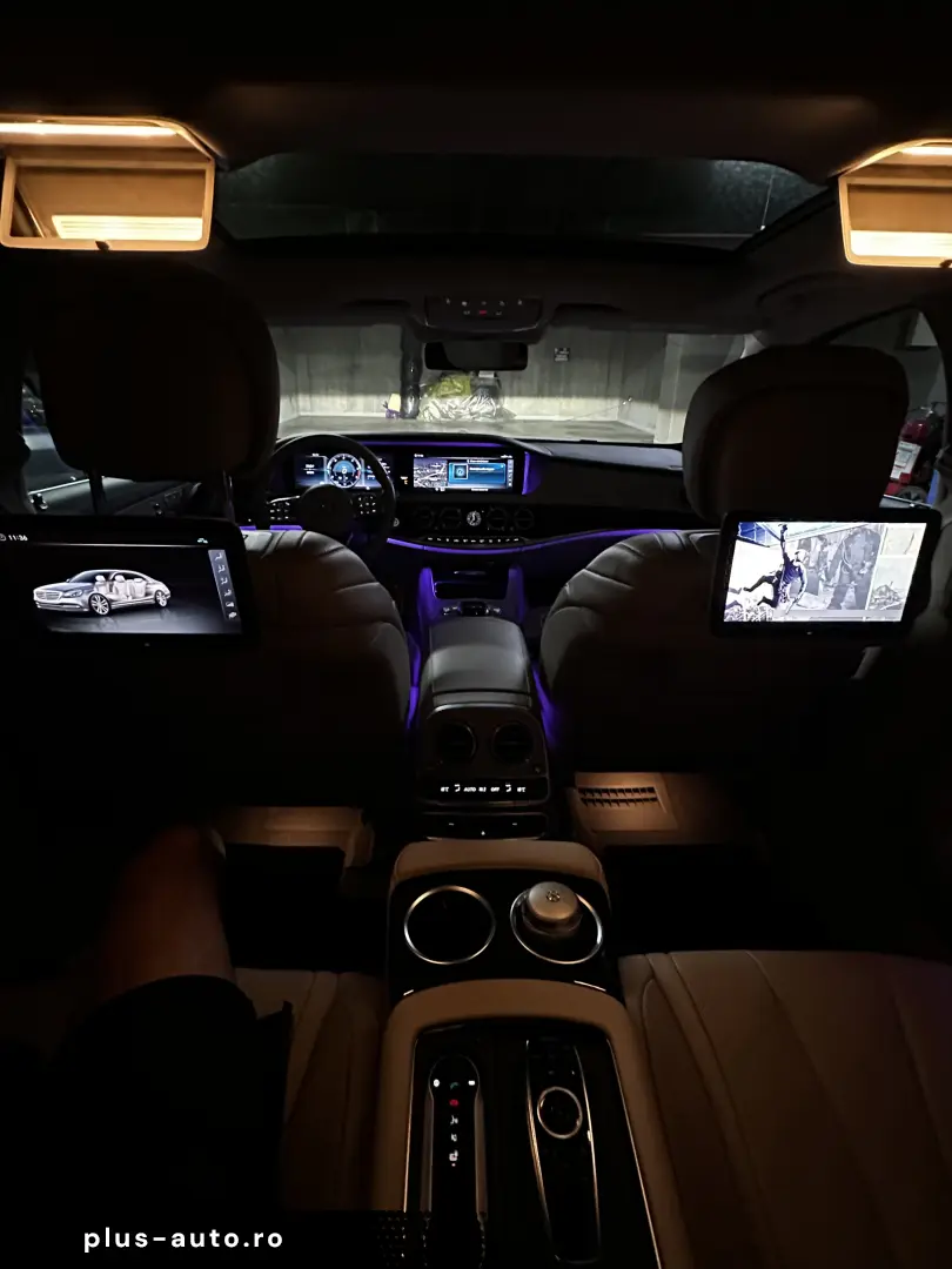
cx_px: 476
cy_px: 634
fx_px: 513
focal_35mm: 14
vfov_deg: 102.1
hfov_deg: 85.7
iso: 1600
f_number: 2.2
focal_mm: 2.22
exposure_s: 1/25
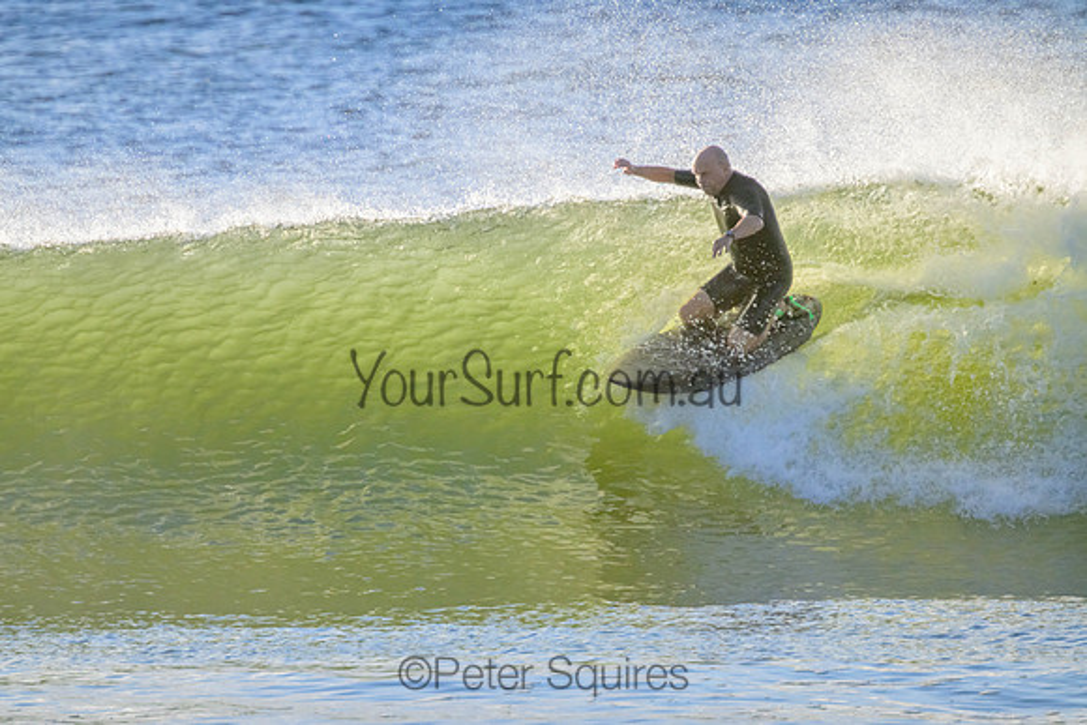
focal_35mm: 911
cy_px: 358
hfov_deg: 2.3
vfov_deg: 1.5
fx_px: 27502
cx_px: 468
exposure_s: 1/2000
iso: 1600
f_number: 11
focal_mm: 800
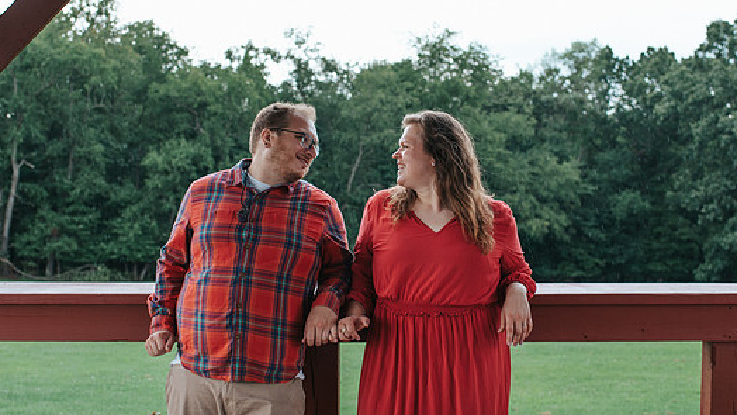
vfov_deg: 22.2
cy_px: 202
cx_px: 379
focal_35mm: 54
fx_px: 1055
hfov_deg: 38.5
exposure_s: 1/250
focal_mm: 35
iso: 320
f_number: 2.8
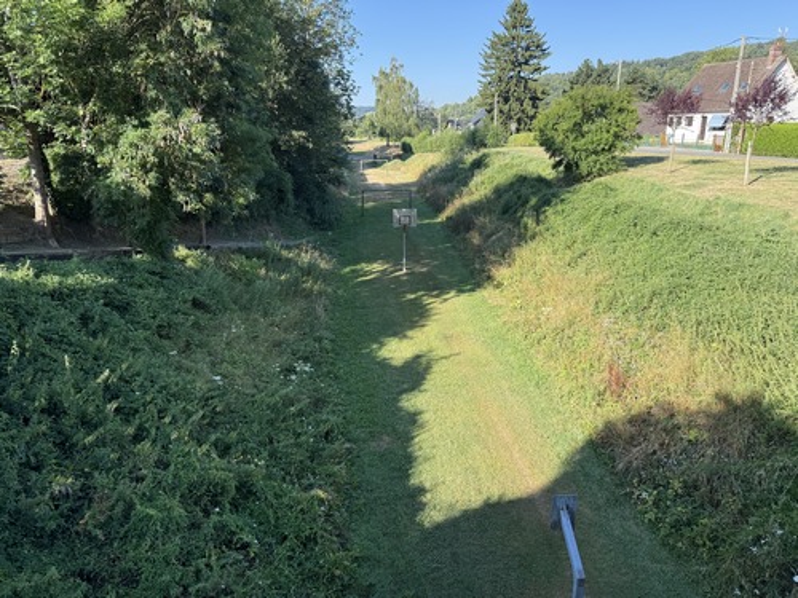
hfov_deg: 71.6
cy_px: 299
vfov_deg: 56.8
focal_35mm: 24
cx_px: 399
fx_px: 553
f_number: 1.78
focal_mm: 6.76
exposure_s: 1/1230
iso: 80
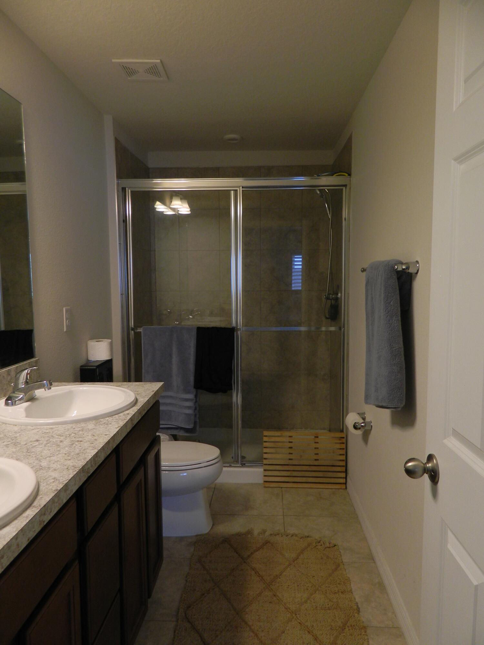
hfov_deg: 54.9
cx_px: 242
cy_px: 322
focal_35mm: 25
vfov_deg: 69.4
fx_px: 466
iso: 125
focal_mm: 4.5
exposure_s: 1/30
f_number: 3.1
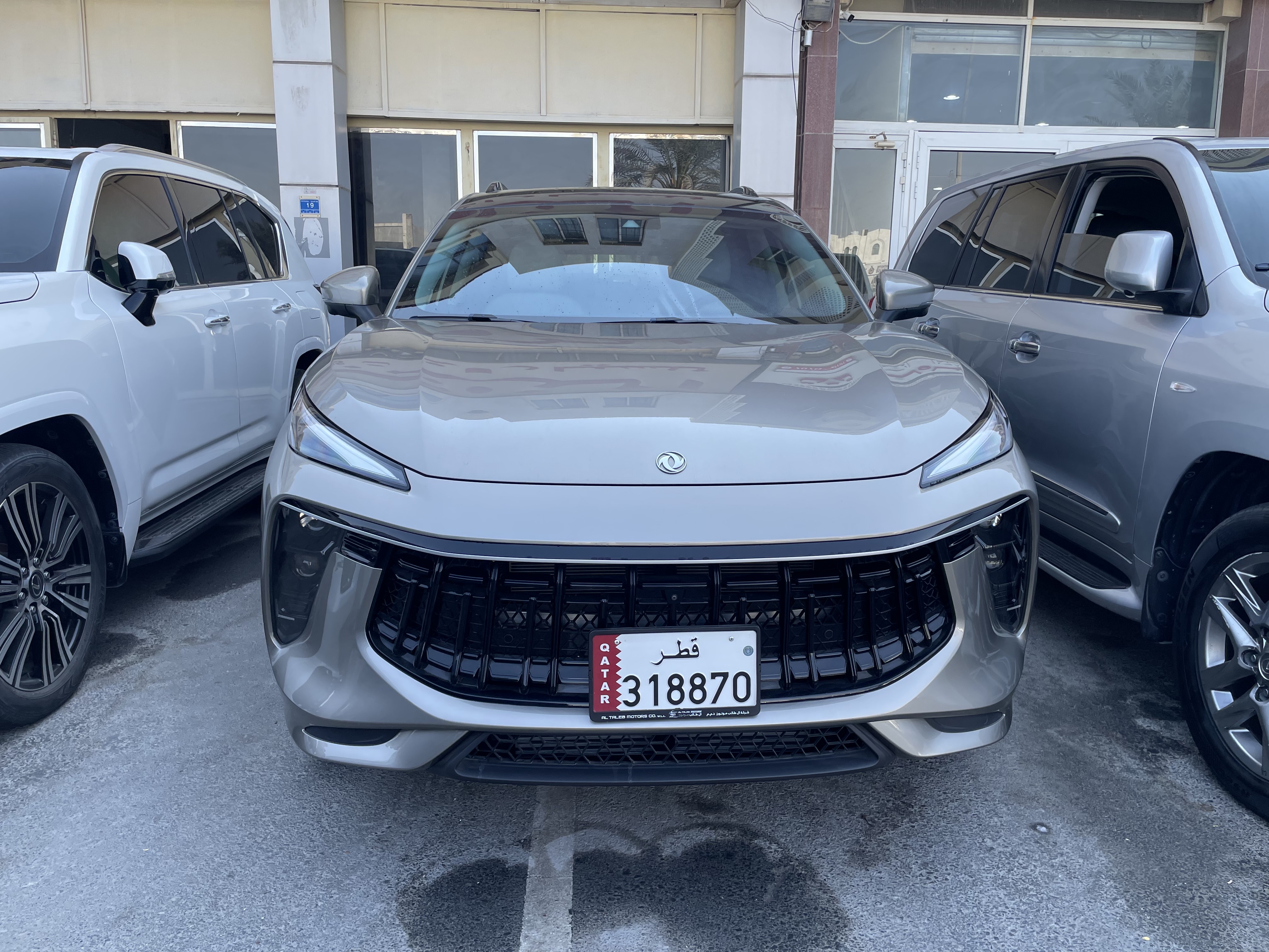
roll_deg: -0.8
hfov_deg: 67.3
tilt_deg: -10.6
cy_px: 476
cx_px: 634
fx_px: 953
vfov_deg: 53.1
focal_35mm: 26
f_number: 1.6
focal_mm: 4.2
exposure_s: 1/707
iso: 32
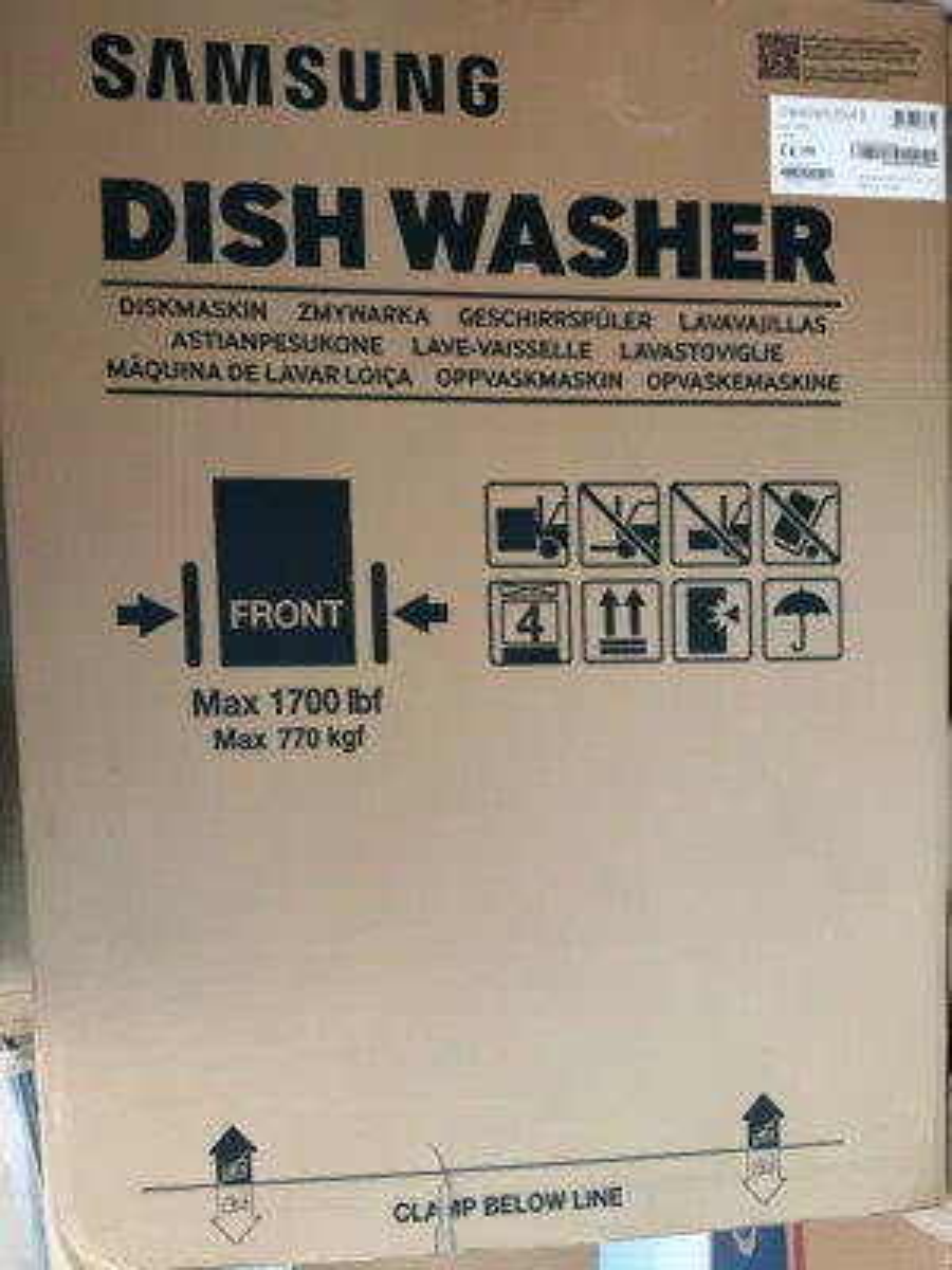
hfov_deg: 56.8
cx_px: 476
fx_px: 880
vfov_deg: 71.6
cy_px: 635
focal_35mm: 24
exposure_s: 1/44
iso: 800
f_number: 1.78
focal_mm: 6.76
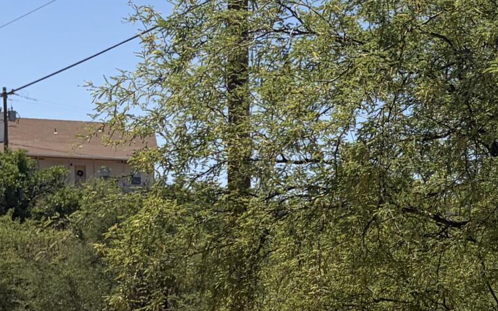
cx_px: 751
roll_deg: +0.0
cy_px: 402
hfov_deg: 17.0
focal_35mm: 111
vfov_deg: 11.5
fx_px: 1507
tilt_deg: -3.6
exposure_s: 1/4065
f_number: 1.6
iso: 50
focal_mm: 5.96
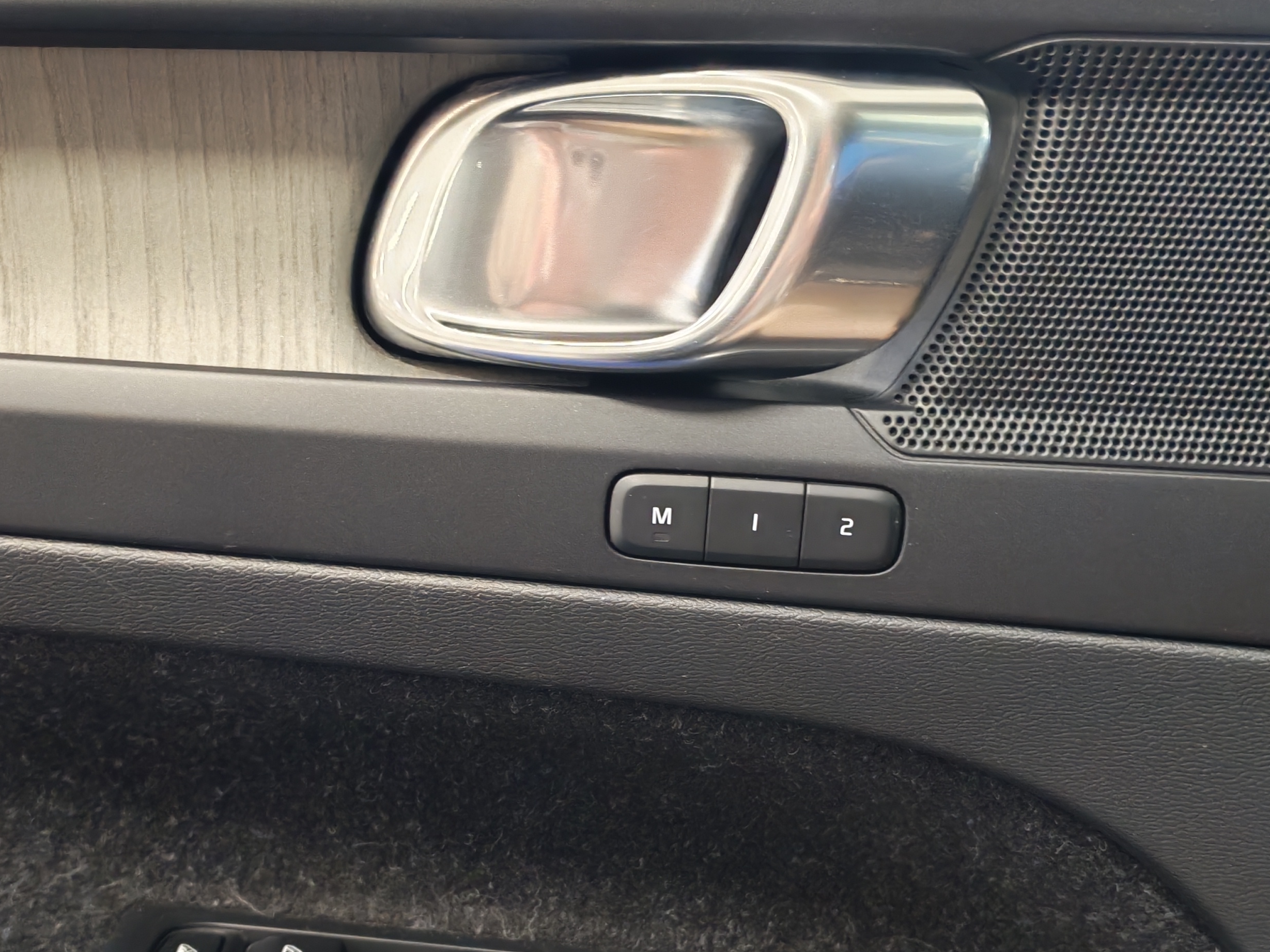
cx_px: 602
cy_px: 659
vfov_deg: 28.8
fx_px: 1834
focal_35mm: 50
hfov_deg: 38.2
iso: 1600
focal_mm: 6.12
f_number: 1.9
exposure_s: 1/50
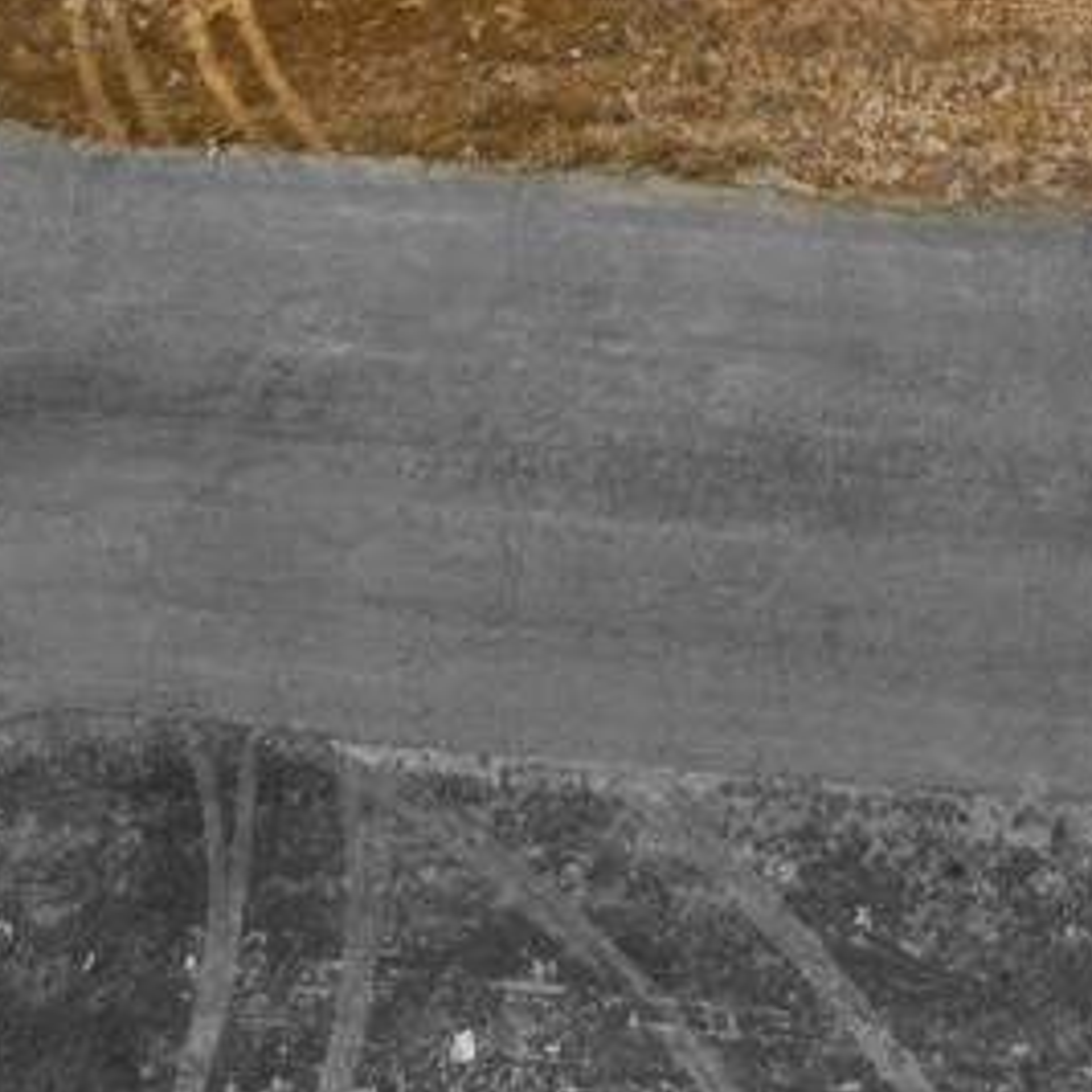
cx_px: 883
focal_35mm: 76
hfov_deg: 22.4
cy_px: -364
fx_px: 2712
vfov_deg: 20.6
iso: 100
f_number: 2.8
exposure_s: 1/500
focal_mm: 8.38
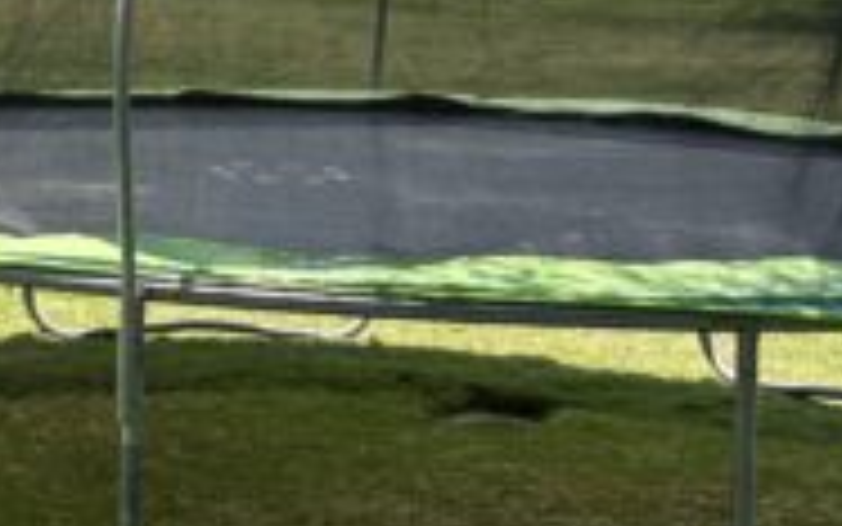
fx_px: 2709
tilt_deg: +0.6
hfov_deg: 15.2
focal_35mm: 118
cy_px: -211
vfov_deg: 10.8
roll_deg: +1.9
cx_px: -684
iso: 64
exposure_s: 1/1311
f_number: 1.6
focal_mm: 5.96
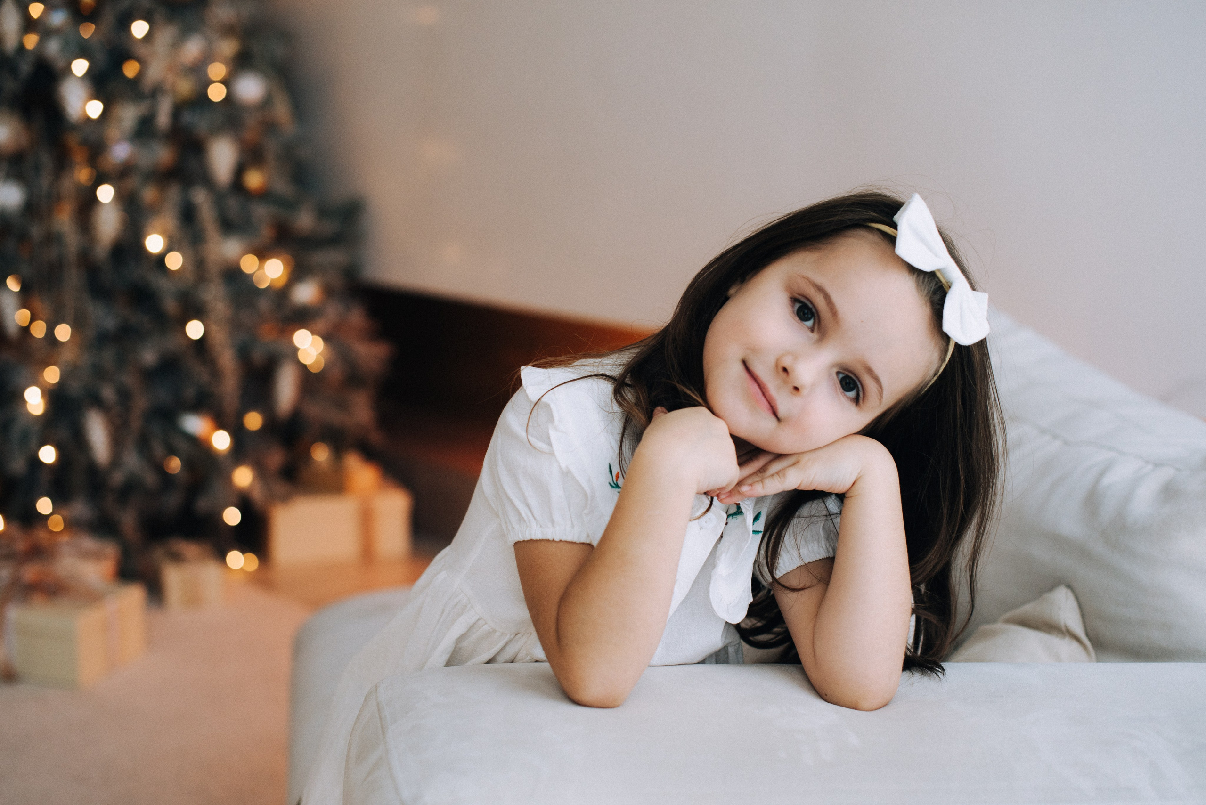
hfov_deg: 39.6
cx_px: 603
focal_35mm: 50
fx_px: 1676
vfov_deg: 27.0
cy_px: 402
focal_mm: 50
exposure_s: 1/160
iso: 640
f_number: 2.8
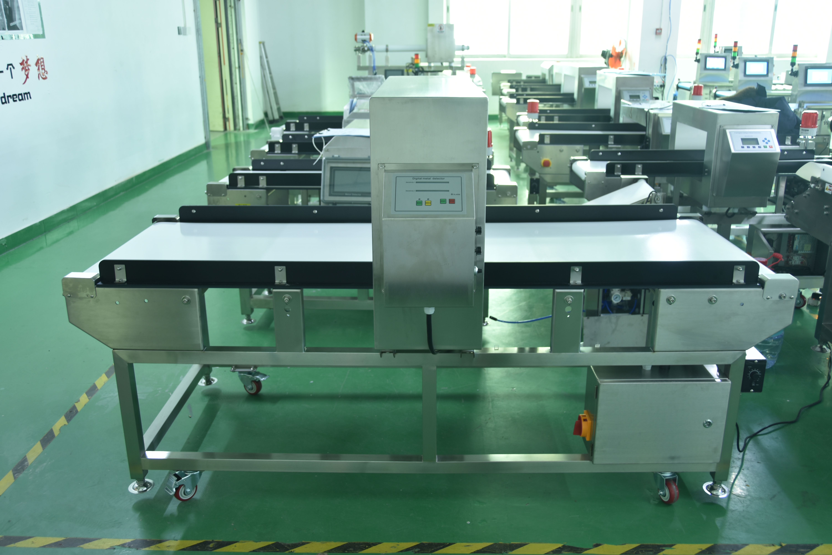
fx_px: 763
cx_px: 416
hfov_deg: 57.2
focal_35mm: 33
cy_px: 278
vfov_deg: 40.0
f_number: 4.5
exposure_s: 1/2
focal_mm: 22
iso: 100
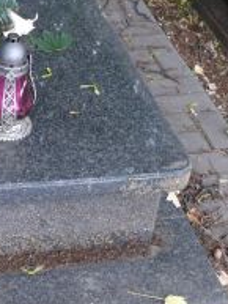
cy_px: 17
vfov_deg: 21.9
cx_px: -17
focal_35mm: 87
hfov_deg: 16.5
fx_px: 763
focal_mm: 7.4
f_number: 2.8
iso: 125
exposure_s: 1/30
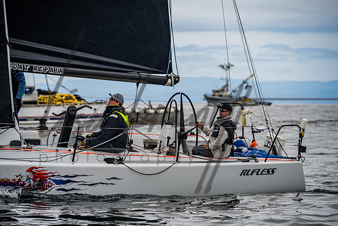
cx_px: 169
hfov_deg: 7.9
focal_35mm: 260
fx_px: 2442
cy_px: 113
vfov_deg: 5.3
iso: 640
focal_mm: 260
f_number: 8
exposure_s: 1/2000
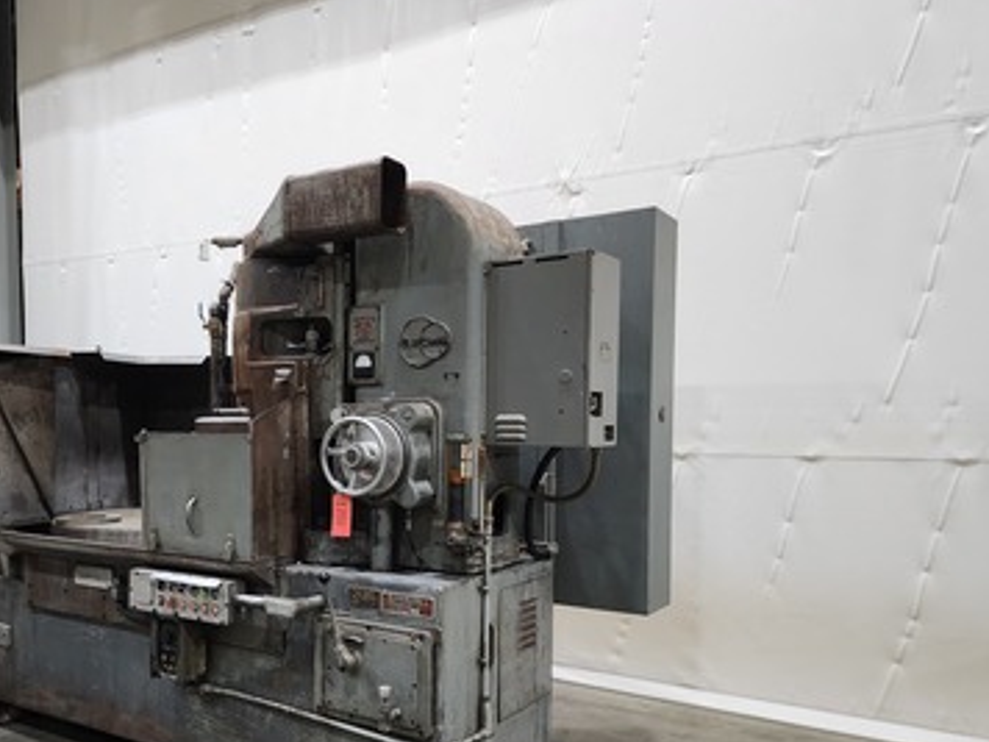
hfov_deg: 57.4
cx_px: 350
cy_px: 478
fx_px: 886
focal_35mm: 31
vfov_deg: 44.9
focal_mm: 6.4
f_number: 1.8
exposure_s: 1/120
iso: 1000
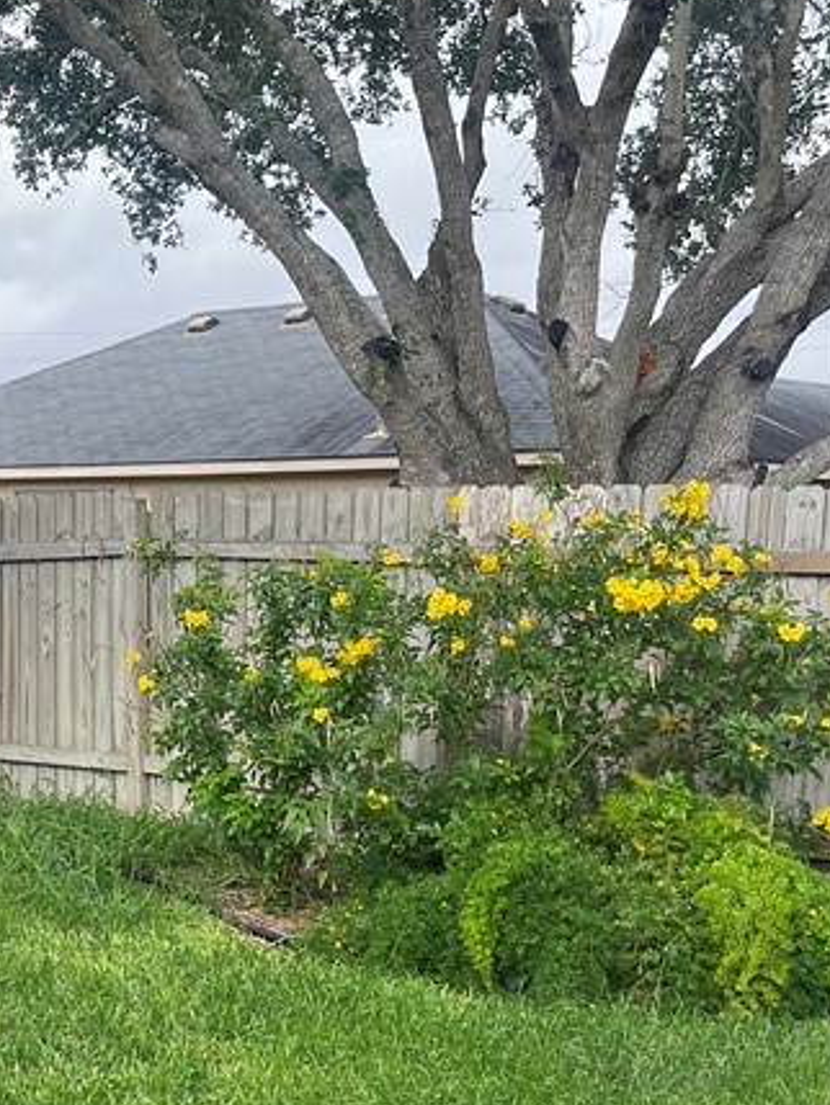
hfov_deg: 22.0
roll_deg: -0.1
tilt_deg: -3.3
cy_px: 662
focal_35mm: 62
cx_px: -150
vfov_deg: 31.1
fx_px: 1981
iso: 50
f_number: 1.6
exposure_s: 1/1832
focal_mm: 5.1
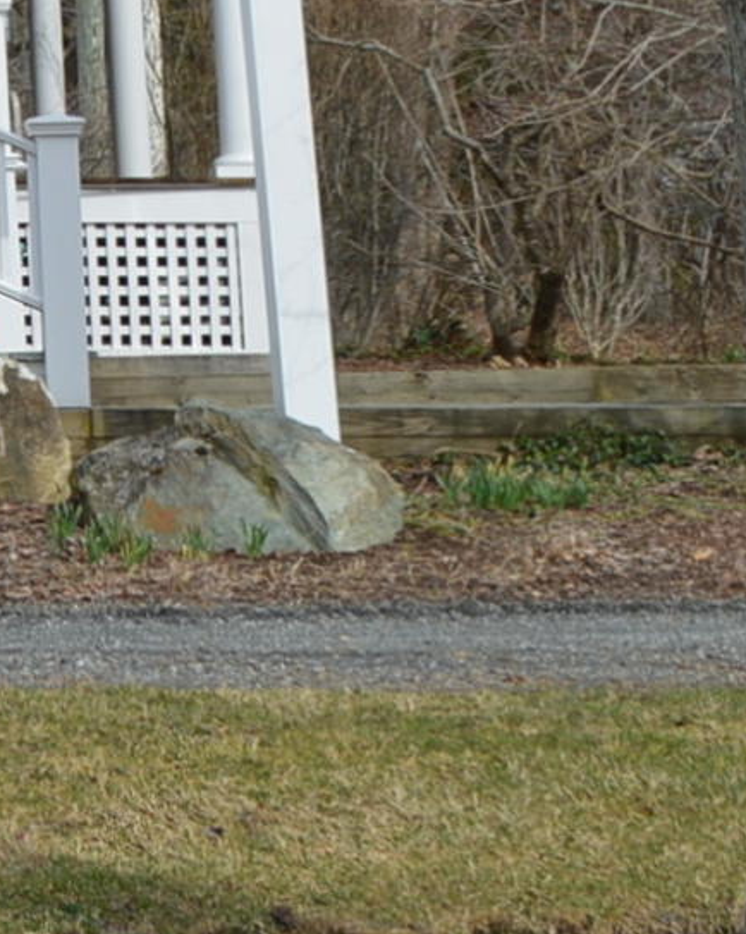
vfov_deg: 11.0
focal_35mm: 171
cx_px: -1153
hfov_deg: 8.2
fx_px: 4722
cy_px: -280
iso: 100
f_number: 8
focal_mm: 22
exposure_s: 1/250
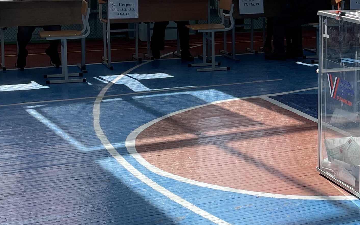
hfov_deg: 24.5
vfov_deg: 16.3
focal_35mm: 79
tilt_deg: -5.7
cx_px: 388
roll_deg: -1.0
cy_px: 30
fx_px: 775
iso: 32
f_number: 1.6
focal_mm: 4.2
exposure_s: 1/1024
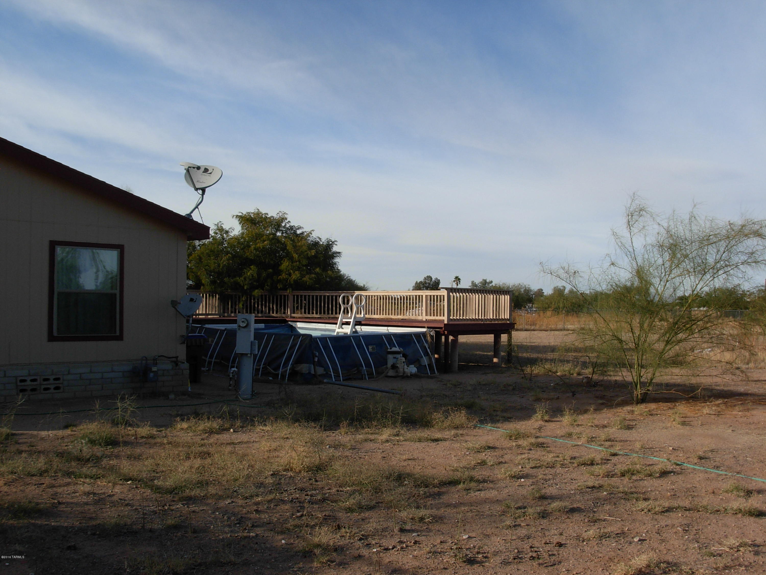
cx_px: 383
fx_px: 841
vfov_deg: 37.7
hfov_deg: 49.0
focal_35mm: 38
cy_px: 288
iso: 79
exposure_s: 1/527
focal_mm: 6.3
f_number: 4.9
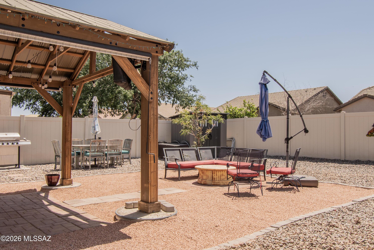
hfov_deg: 61.9
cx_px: 187
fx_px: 312
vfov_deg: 43.6
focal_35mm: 30
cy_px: 125
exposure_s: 1/200
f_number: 11
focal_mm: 20
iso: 200
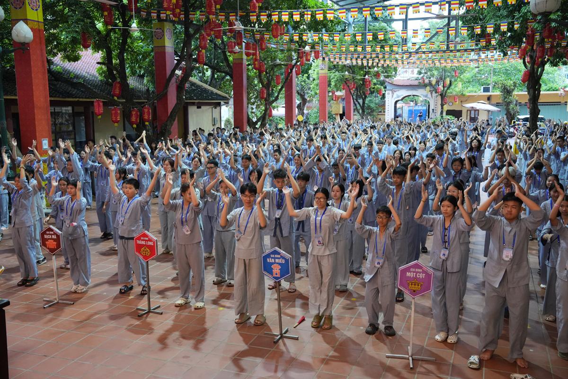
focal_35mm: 35
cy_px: 190
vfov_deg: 37.9
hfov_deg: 54.4
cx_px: 284
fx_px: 552
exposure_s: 1/160
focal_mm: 35
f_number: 3.5
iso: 5000
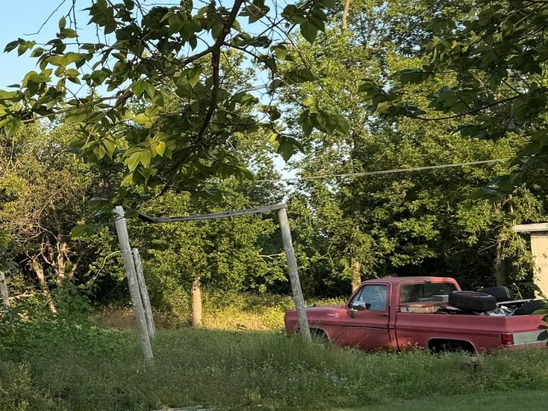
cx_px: -196
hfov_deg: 24.6
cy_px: 96
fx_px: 1060
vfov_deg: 21.7
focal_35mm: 67
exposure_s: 1/1522
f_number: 1.78
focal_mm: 6.76
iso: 80
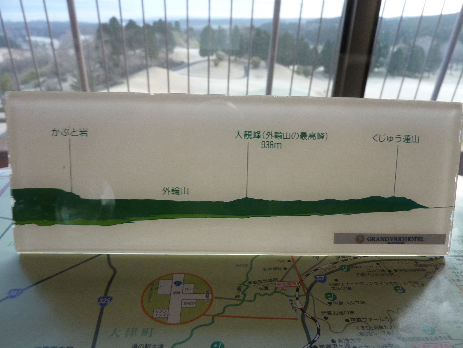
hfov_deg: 69.4
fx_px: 334
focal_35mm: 25
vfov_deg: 54.9
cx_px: 232
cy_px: 174
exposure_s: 1/30
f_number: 3.3
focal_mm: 4.1
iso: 160
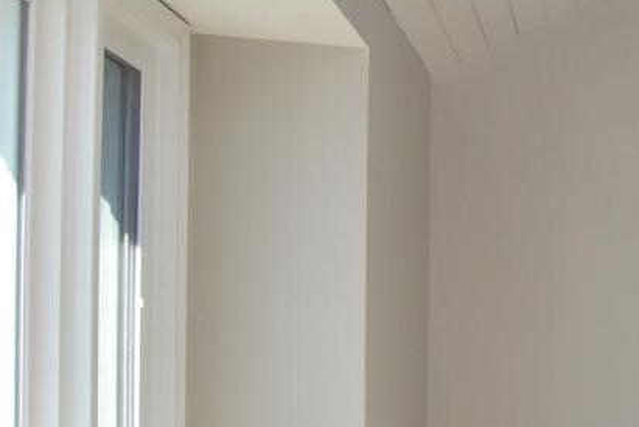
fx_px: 1119
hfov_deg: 22.2
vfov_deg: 21.2
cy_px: 384
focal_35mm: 63
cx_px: 1093
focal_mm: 12
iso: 800
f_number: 14
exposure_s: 1/200
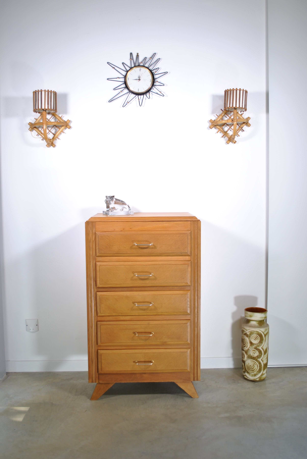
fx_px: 421
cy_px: 230
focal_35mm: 33
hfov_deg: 40.1
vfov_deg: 57.2
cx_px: 154
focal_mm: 22
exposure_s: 1/20
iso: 100
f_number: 4
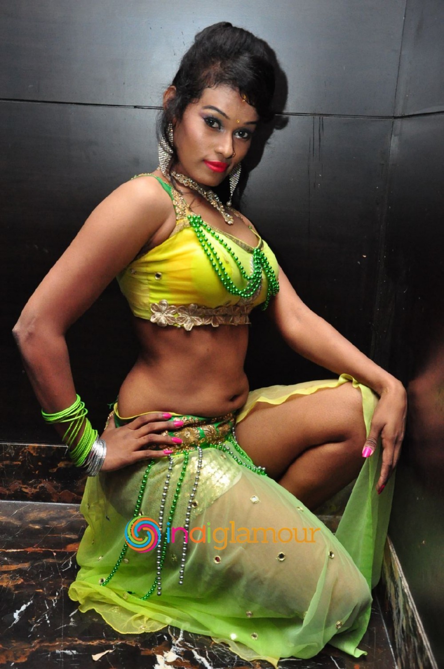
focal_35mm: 39
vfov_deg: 49.6
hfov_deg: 34.1
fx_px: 723
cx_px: 222
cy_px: 334
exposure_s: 1/125
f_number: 5.6
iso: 2000
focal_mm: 26
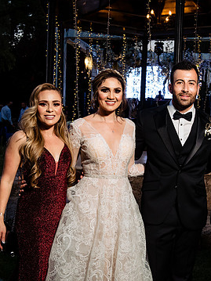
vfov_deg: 32.7
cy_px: 146
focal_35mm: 59
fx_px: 480
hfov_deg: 24.7
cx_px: 133
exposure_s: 1/200
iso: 1250
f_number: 6.3
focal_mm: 38
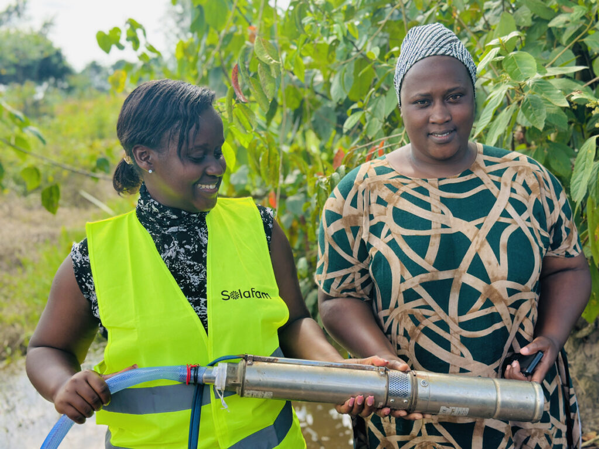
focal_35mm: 48
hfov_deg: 39.7
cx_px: 300
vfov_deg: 30.3
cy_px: 224
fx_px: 831
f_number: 1.78
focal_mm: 6.86
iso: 80
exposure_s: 1/911
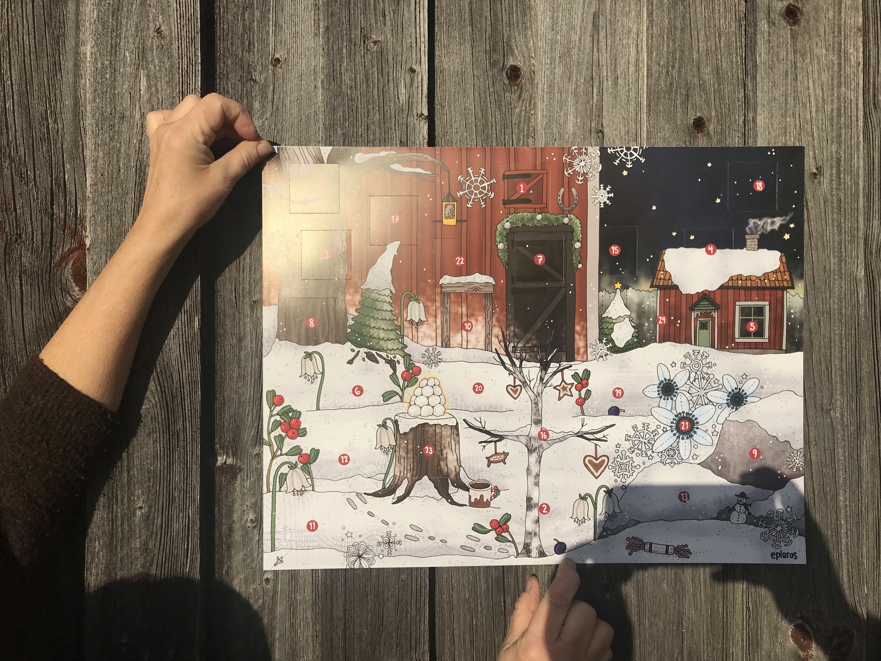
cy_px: 330
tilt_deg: +0.3
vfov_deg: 49.7
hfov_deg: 63.4
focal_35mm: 28
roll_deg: -0.4
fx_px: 713
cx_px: 440
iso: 25
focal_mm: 3.99
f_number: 1.8
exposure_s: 1/6849
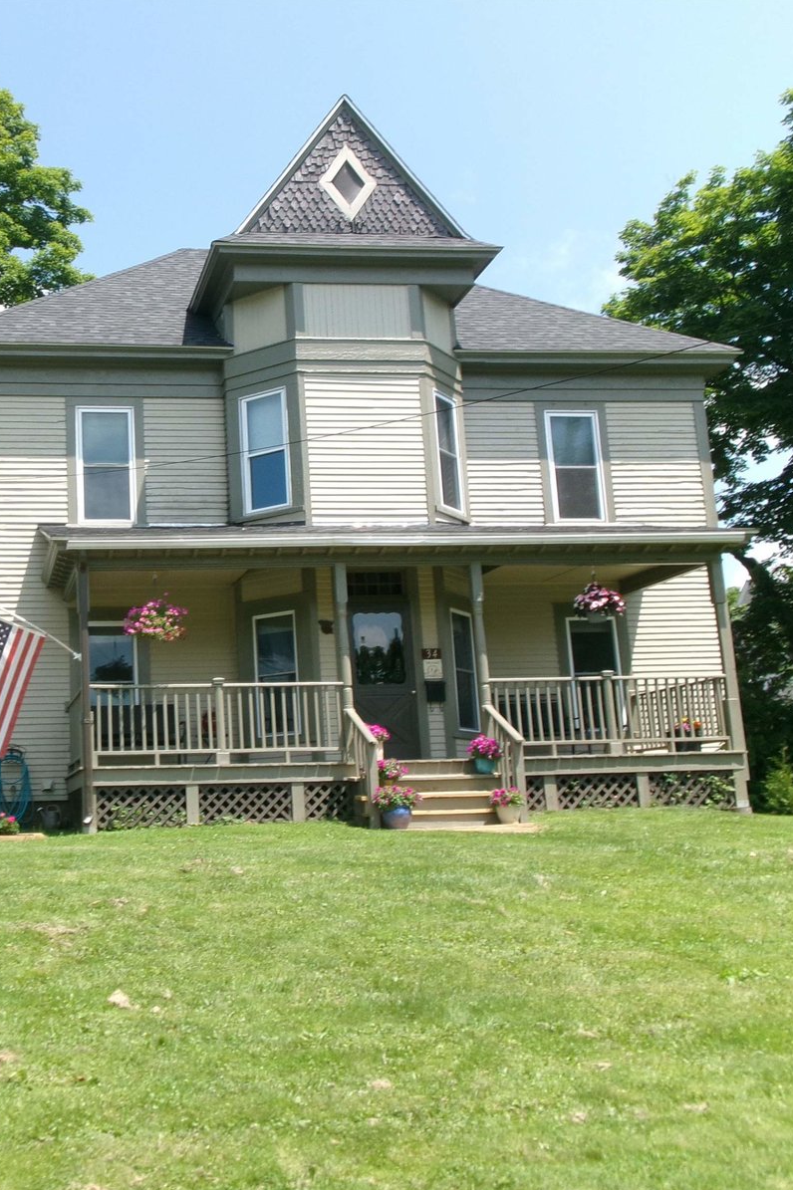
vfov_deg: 49.6
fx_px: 1289
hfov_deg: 33.1
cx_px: 144
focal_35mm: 39
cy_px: 595
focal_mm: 5.1
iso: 100
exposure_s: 1/56
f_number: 10.8
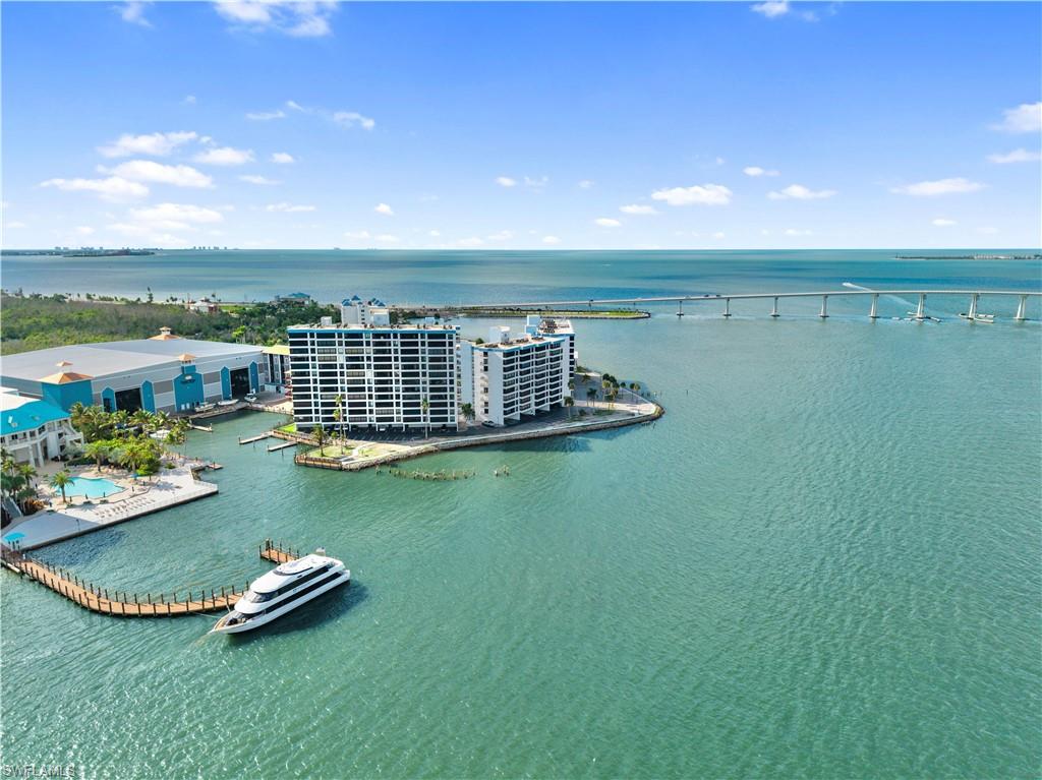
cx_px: 521
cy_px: 390
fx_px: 722
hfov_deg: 71.6
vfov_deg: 56.8
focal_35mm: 24
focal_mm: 8.67
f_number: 1.8
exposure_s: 1/500
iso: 100
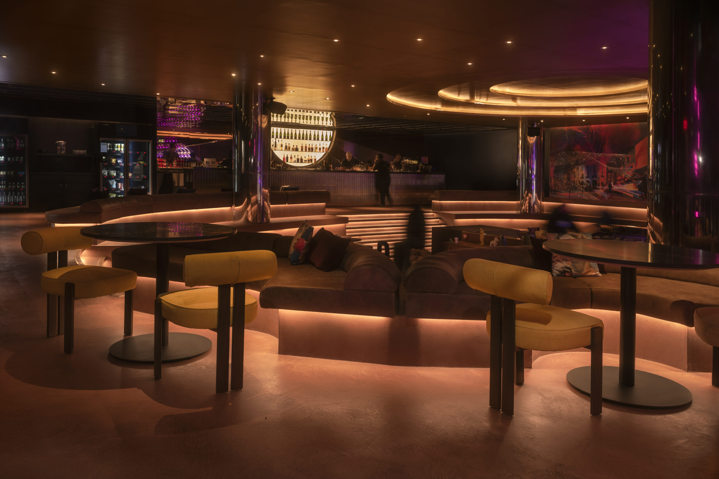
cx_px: 360
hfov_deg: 65.5
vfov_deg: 46.4
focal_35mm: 28
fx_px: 559
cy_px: 240
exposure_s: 1/3
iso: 200
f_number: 8
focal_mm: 28
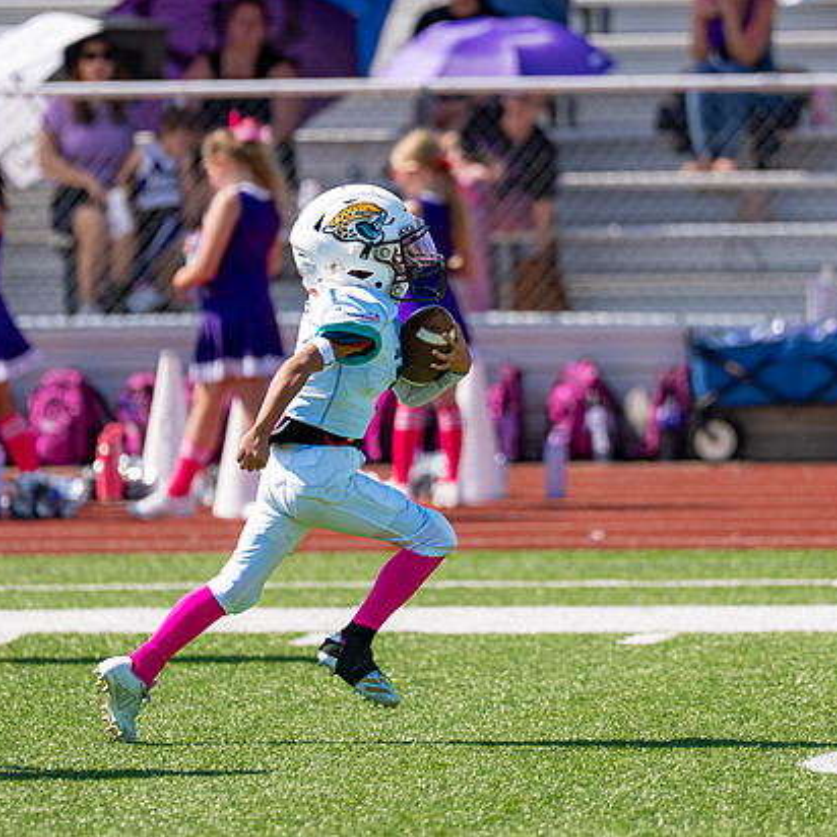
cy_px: 329
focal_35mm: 438
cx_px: 496
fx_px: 11982
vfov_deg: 4.0
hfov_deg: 4.0
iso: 100
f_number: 2.8
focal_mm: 200
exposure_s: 1/2000
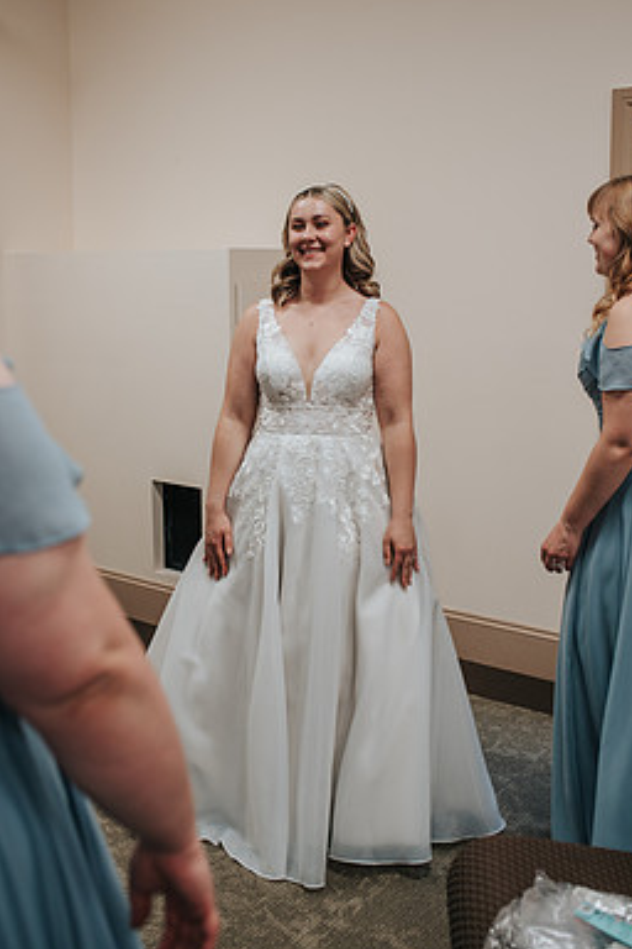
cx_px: 309
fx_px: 1080
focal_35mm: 41
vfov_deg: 47.3
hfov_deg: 32.6
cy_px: 430
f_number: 2.8
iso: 280
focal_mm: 35
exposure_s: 1/125
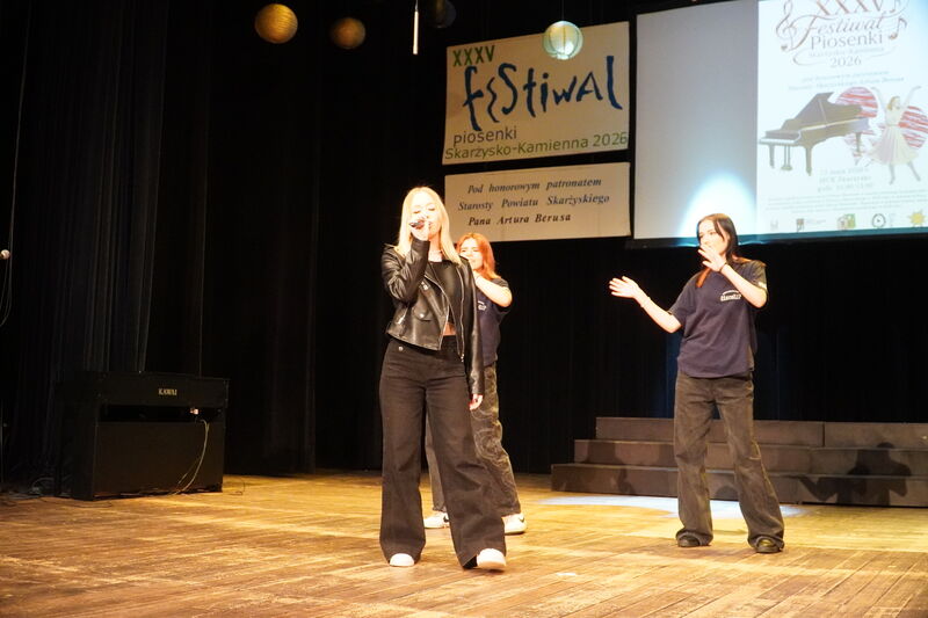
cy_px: 309
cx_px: 464
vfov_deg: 34.2
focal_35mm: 39
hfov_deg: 49.6
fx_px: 1005
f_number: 4
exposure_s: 1/160
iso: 6400
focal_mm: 26
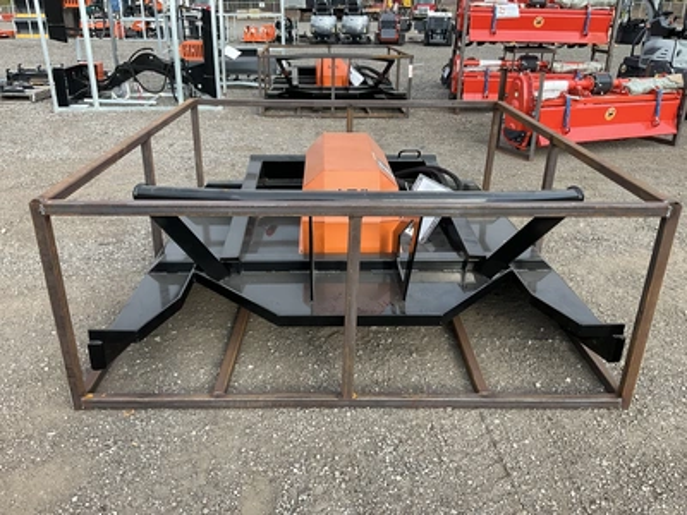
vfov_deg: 48.2
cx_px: 344
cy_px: 258
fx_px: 576
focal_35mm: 29
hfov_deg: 61.7
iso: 25
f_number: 1.8
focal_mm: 3
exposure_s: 1/370
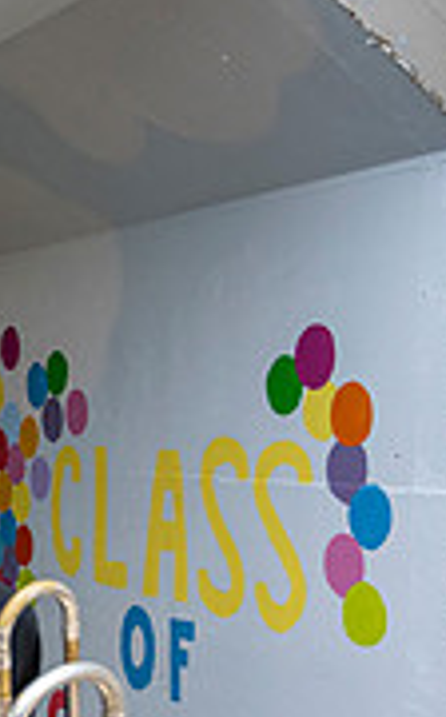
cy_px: 568
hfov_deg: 12.4
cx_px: -665
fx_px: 1541
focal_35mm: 79
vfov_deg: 25.7
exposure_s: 1/800
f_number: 4
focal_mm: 24
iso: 800
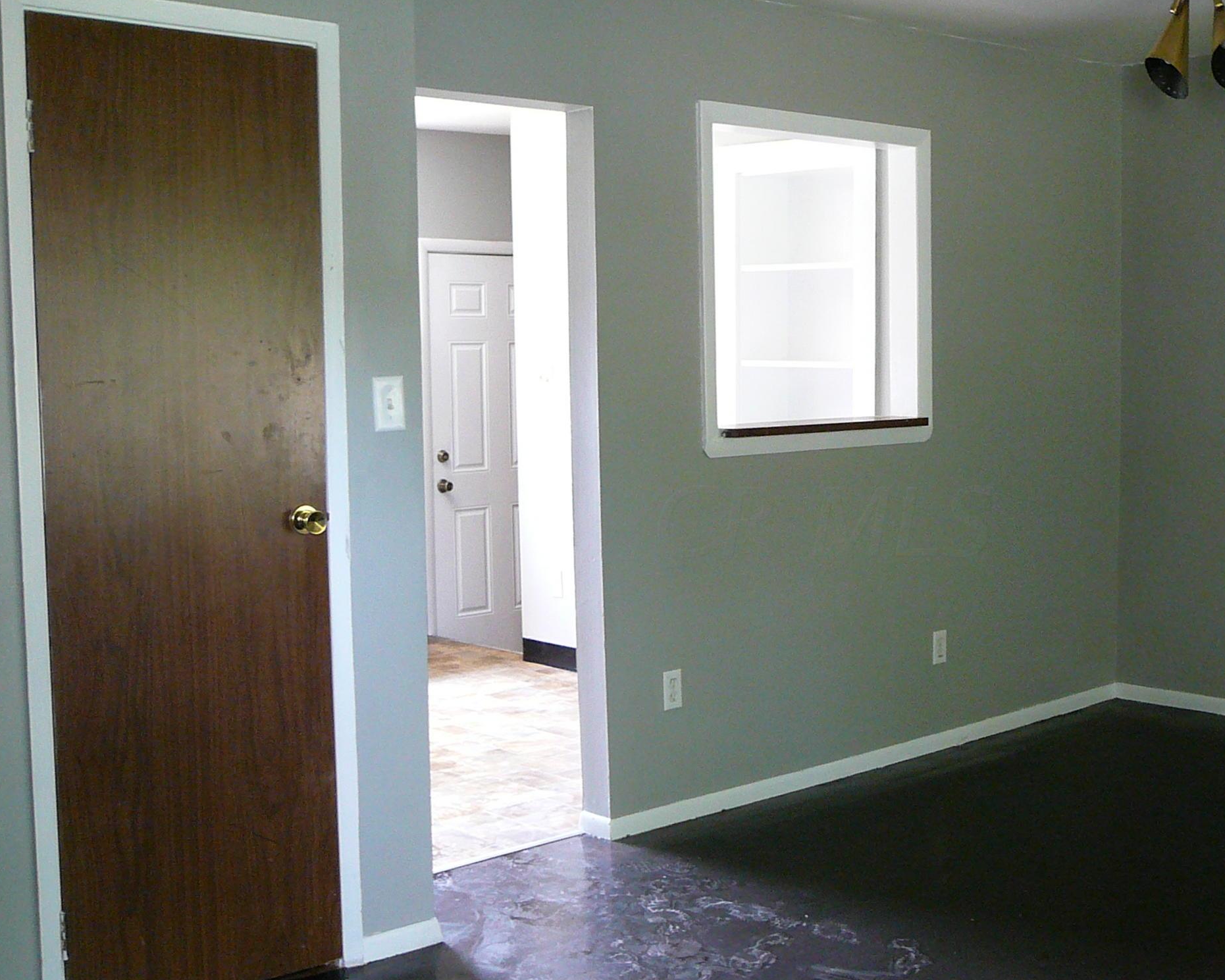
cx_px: 823
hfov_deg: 39.0
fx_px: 1704
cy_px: 521
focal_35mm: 47
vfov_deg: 32.1
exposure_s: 1/8
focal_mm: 5.2
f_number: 2.8
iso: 200
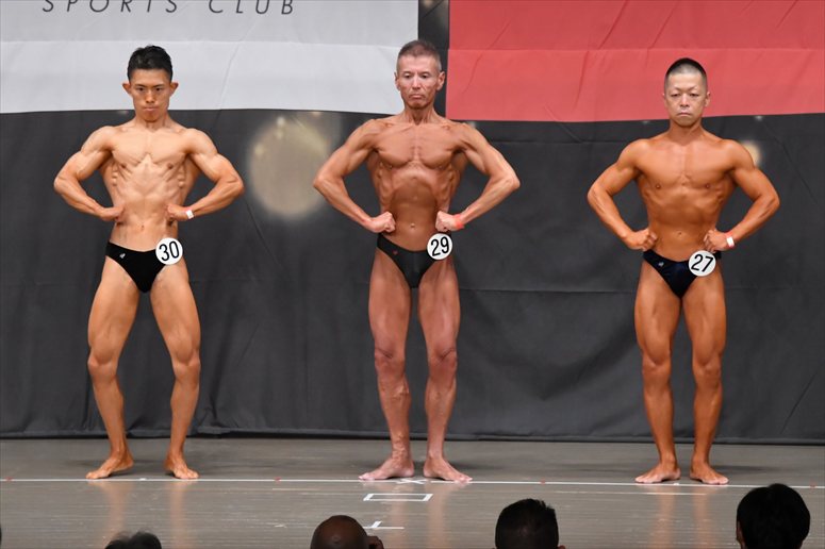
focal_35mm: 217
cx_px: 412
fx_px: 4971
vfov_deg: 6.3
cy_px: 274
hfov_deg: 9.5
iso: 5000
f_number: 5.6
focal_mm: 145
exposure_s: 1/400
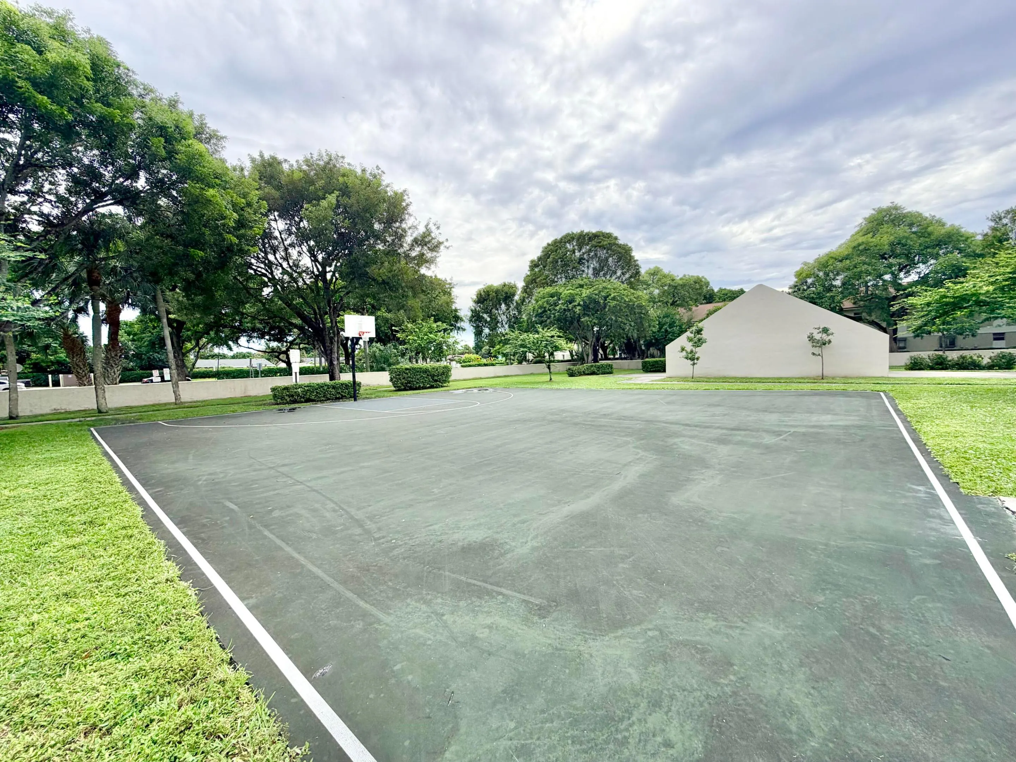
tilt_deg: -3.6
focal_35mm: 14
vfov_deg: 85.7
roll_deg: +2.4
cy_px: 381
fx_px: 411
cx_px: 508
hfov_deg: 102.1
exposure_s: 1/799
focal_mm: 2.22
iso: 25
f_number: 2.2
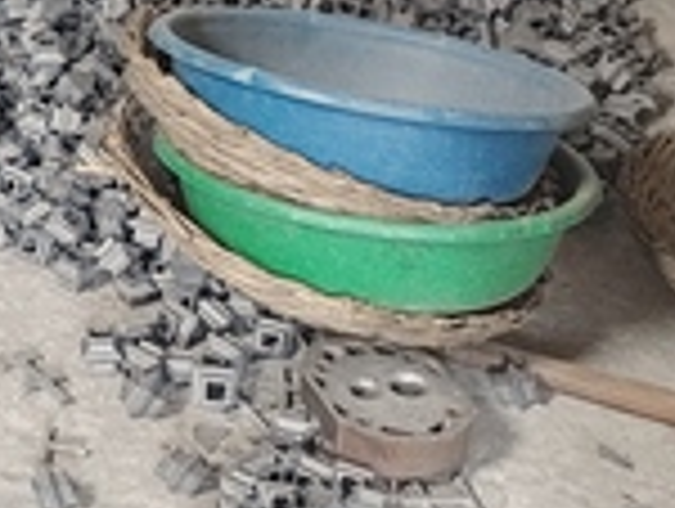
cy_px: -76
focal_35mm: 104
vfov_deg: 13.9
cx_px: -513
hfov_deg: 16.1
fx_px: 2031
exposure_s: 1/50
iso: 250
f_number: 1.8
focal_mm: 4.81
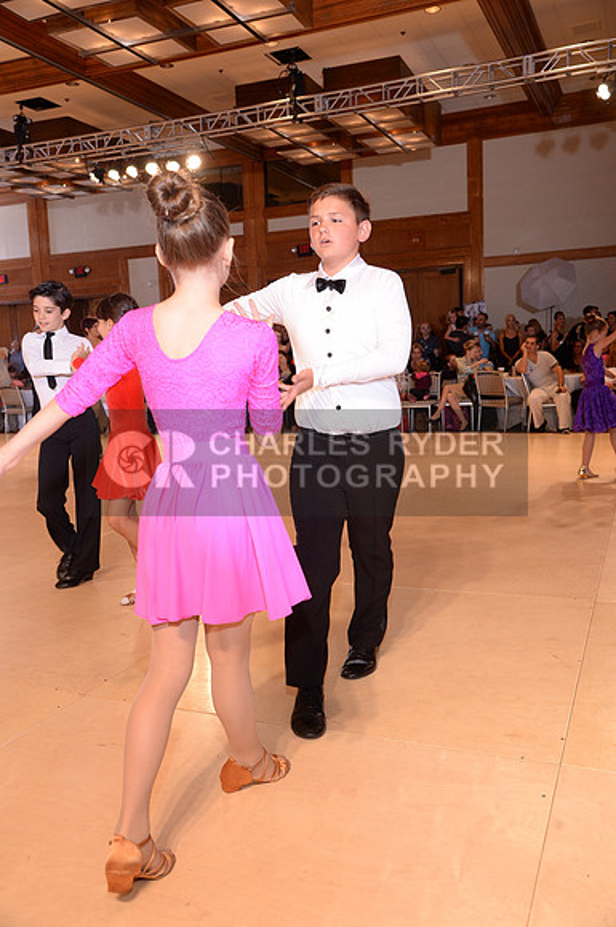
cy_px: 464
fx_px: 824
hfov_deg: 41.0
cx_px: 308
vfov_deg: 58.8
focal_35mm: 32
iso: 1250
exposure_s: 1/250
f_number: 5.6
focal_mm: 32
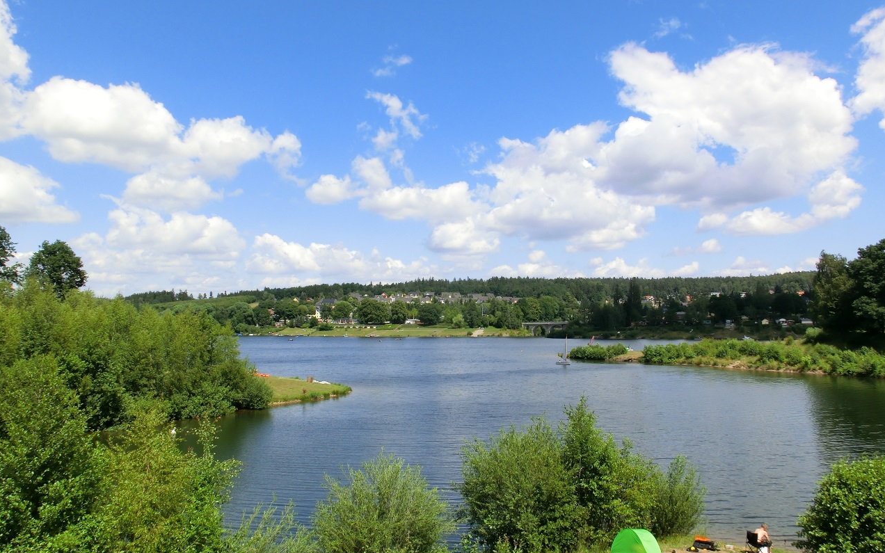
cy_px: 289
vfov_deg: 39.4
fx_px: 772
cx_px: 443
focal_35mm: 32
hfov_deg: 59.7
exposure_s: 1/160
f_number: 8.8
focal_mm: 5.25
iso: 100
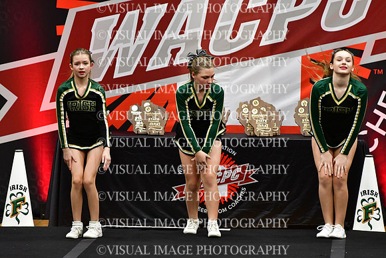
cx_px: 193
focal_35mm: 300
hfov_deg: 6.9
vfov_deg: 4.6
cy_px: 129
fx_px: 3217
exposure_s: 1/500
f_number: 3.5
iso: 5000
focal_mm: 200
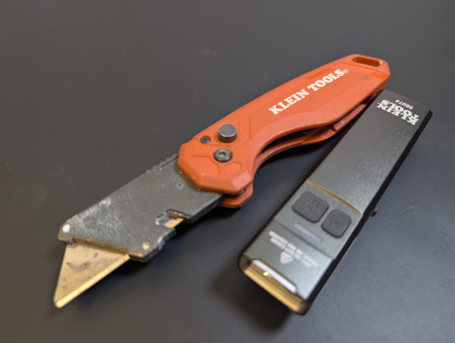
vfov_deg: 56.9
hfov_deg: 71.5
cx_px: 228
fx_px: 316
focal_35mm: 24
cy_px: 172
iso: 87
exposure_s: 1/56.6
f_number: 1.68
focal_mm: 6.9
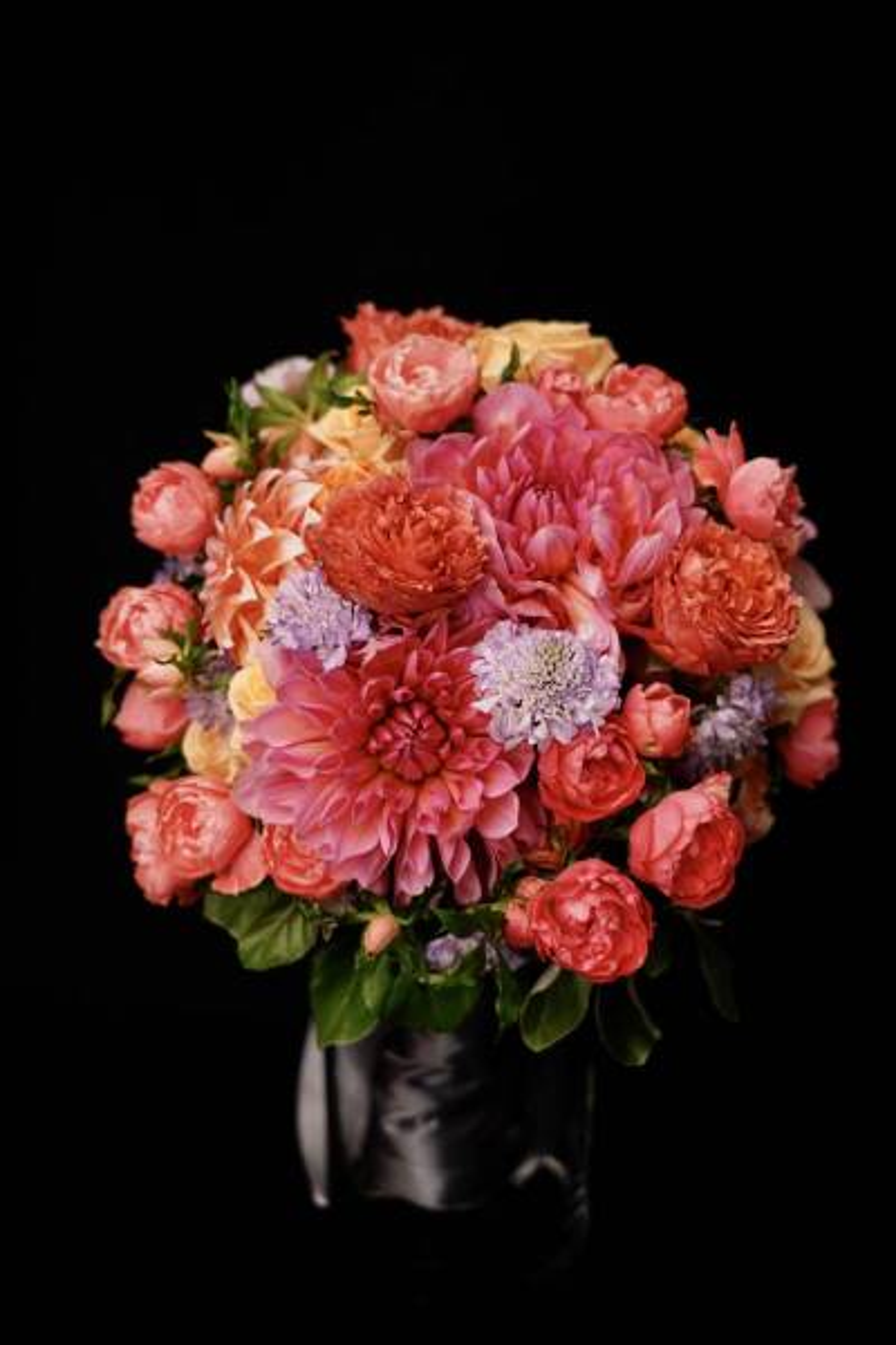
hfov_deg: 28.1
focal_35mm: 48
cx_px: 448
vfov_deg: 41.1
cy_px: 672
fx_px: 1792
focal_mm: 48
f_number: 4
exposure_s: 1/30
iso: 2000
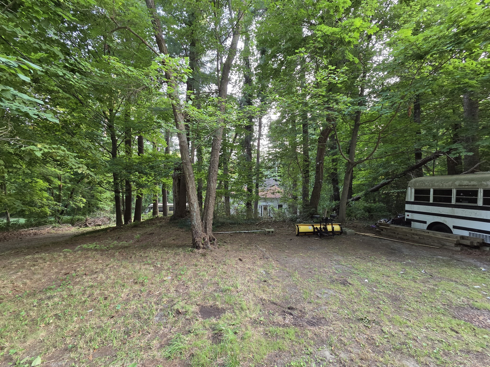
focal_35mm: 13
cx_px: 245
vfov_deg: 89.9
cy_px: 184
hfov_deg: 106.2
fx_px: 184
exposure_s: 1/120
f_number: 2.2
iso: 250
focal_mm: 2.2
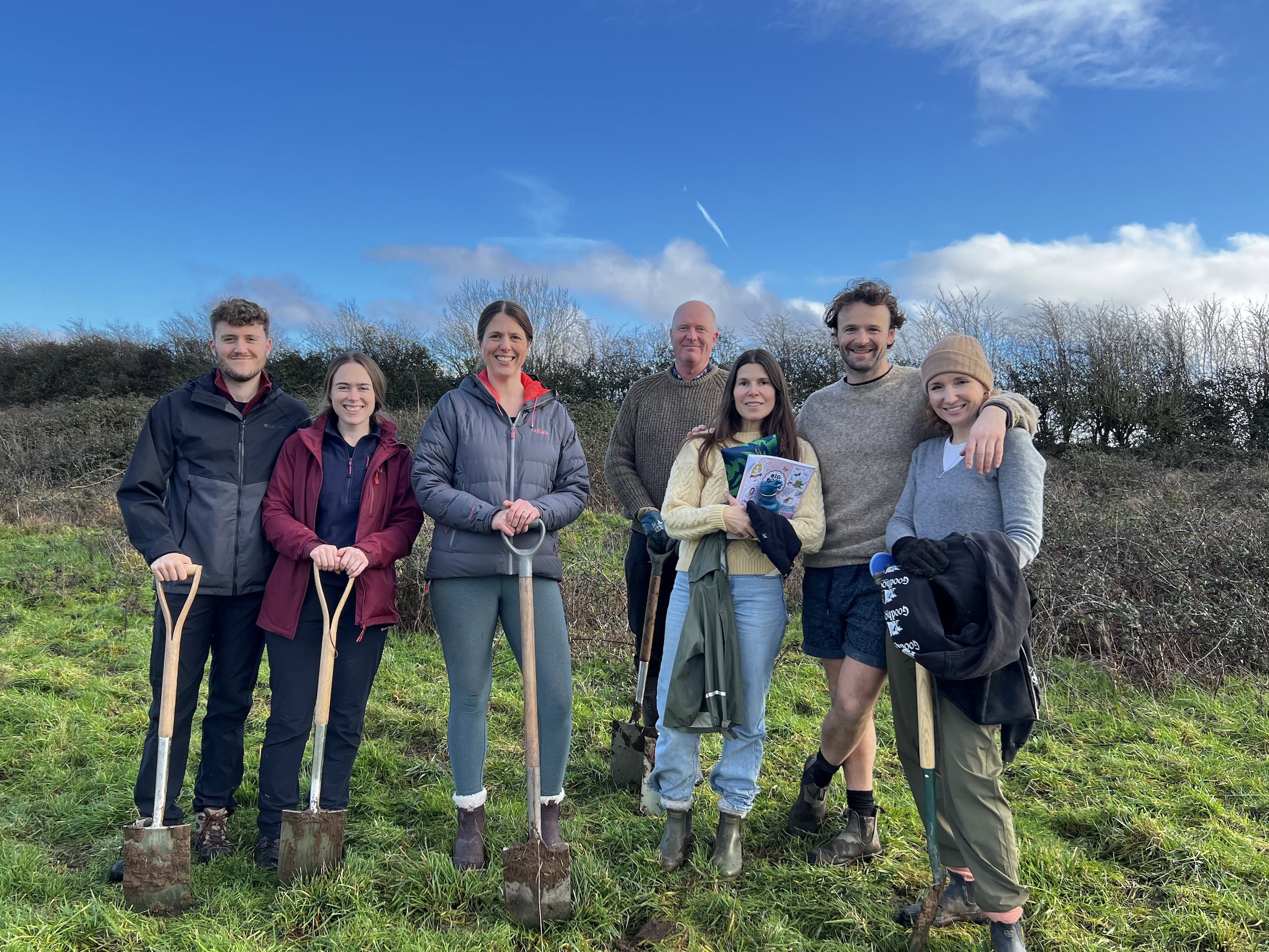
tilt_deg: -0.1
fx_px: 1063
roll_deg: -2.3
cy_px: 501
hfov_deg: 61.6
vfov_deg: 48.2
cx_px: 590
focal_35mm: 29
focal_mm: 5.7
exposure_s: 1/1449
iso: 50
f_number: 1.5
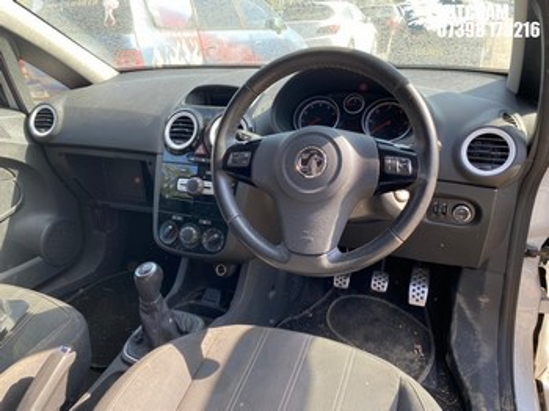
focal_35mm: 26
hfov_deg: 67.3
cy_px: 206
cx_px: 274
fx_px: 412
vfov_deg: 53.0
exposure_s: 1/122
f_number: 1.8
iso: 32
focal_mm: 4.25
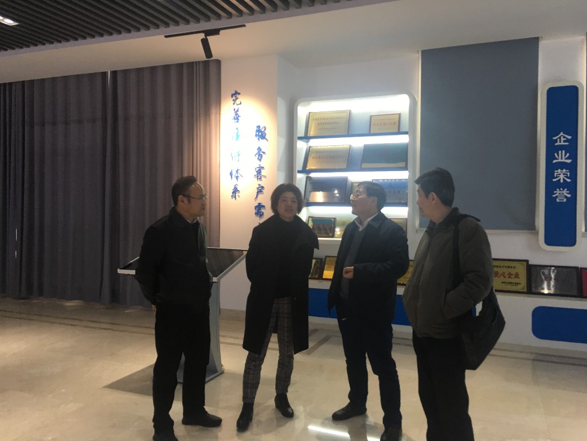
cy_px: 220
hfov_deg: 61.7
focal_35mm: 29
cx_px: 294
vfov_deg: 48.2
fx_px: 492
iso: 32
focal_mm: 4.15
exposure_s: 1/33
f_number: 2.2
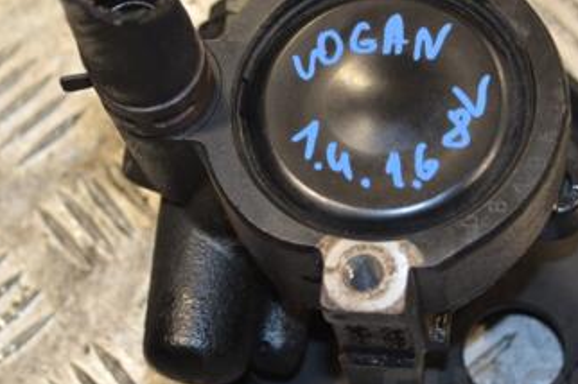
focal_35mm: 98
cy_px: 156
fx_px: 1571
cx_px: 350
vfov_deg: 13.9
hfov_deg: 20.8
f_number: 5
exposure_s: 1/100
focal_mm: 35
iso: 400
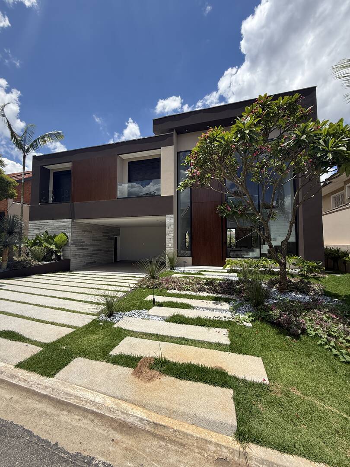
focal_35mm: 14
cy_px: 234
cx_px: 175
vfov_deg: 102.1
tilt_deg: +3.8
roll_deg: -0.5
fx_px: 189
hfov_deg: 85.7
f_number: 2.2
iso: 50
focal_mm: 2.22
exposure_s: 1/1961
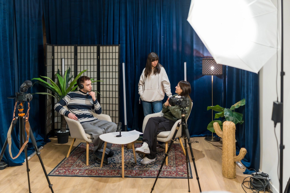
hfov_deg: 54.4
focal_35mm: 35
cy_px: 96
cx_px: 145
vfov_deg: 37.9
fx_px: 282
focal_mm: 35
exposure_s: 1/160
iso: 1250
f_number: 1.4
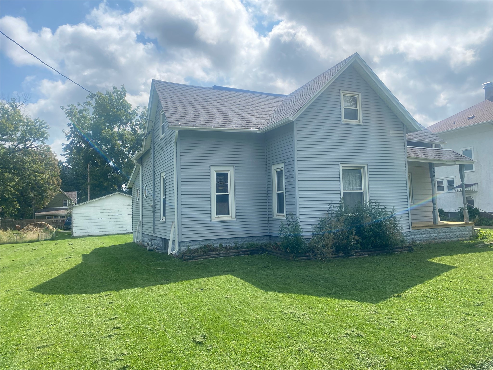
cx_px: 246
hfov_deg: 67.3
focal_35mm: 26
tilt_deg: +3.5
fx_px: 370
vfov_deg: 53.1
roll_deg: +2.0
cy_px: 185
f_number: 1.8
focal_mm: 4.25
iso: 32
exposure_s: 1/1898
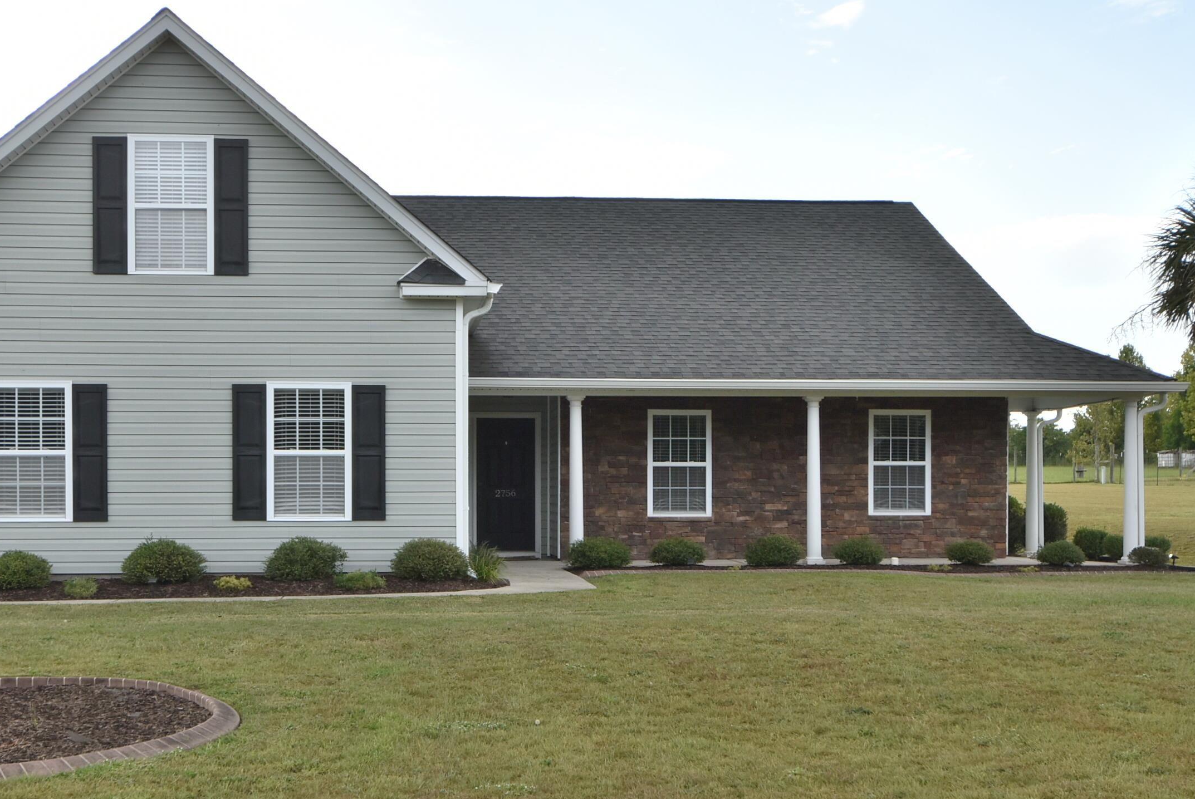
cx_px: 523
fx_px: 1528
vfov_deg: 29.2
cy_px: 494
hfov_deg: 42.6
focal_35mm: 46
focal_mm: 22
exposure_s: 1/250
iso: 160
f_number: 8
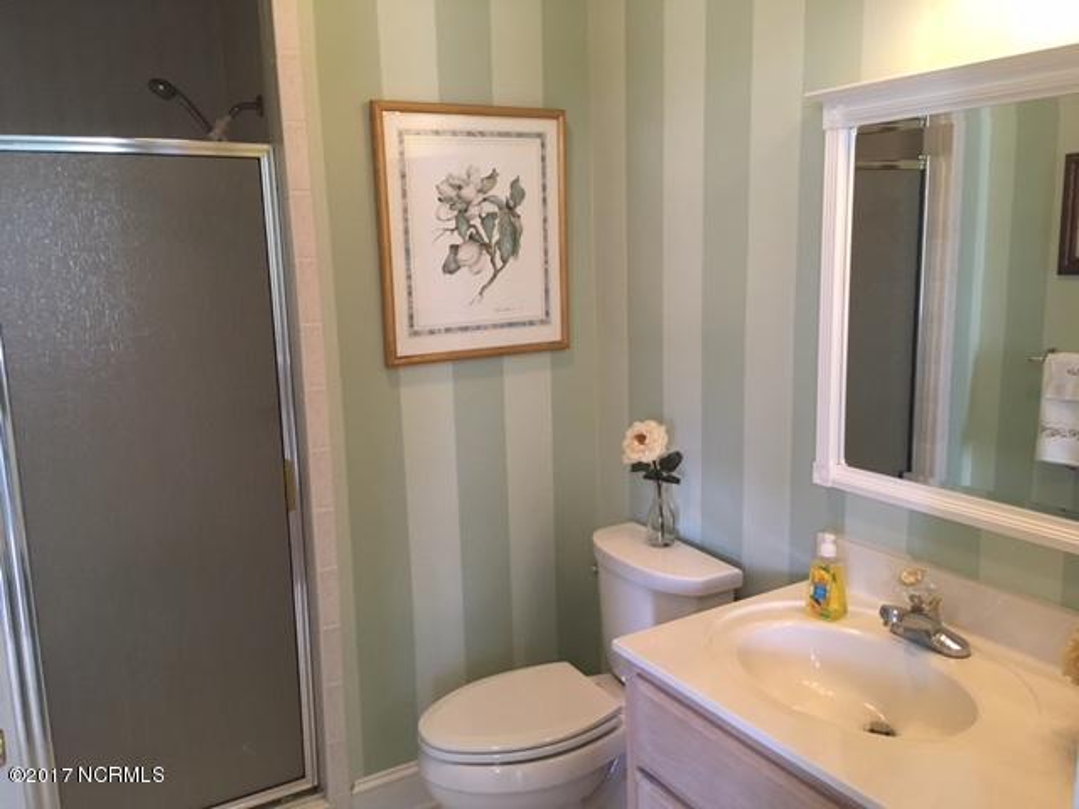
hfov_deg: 61.7
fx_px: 904
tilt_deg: -12.7
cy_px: 404
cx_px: 540
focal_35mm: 29
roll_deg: +0.7
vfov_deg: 48.2
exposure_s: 1/30
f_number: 2.2
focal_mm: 4.15
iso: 125
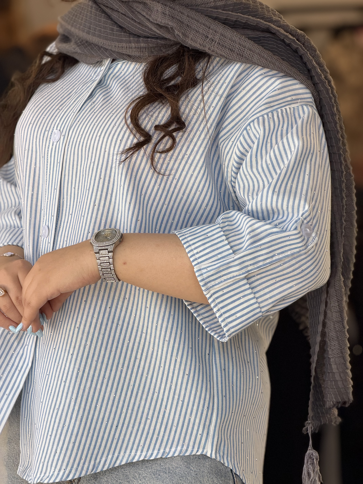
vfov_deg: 19.6
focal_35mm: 100
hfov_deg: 14.8
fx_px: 1398
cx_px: 182
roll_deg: +0.6
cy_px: 242
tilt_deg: +0.2
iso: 32
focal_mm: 16.89
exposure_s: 1/100
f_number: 2.8
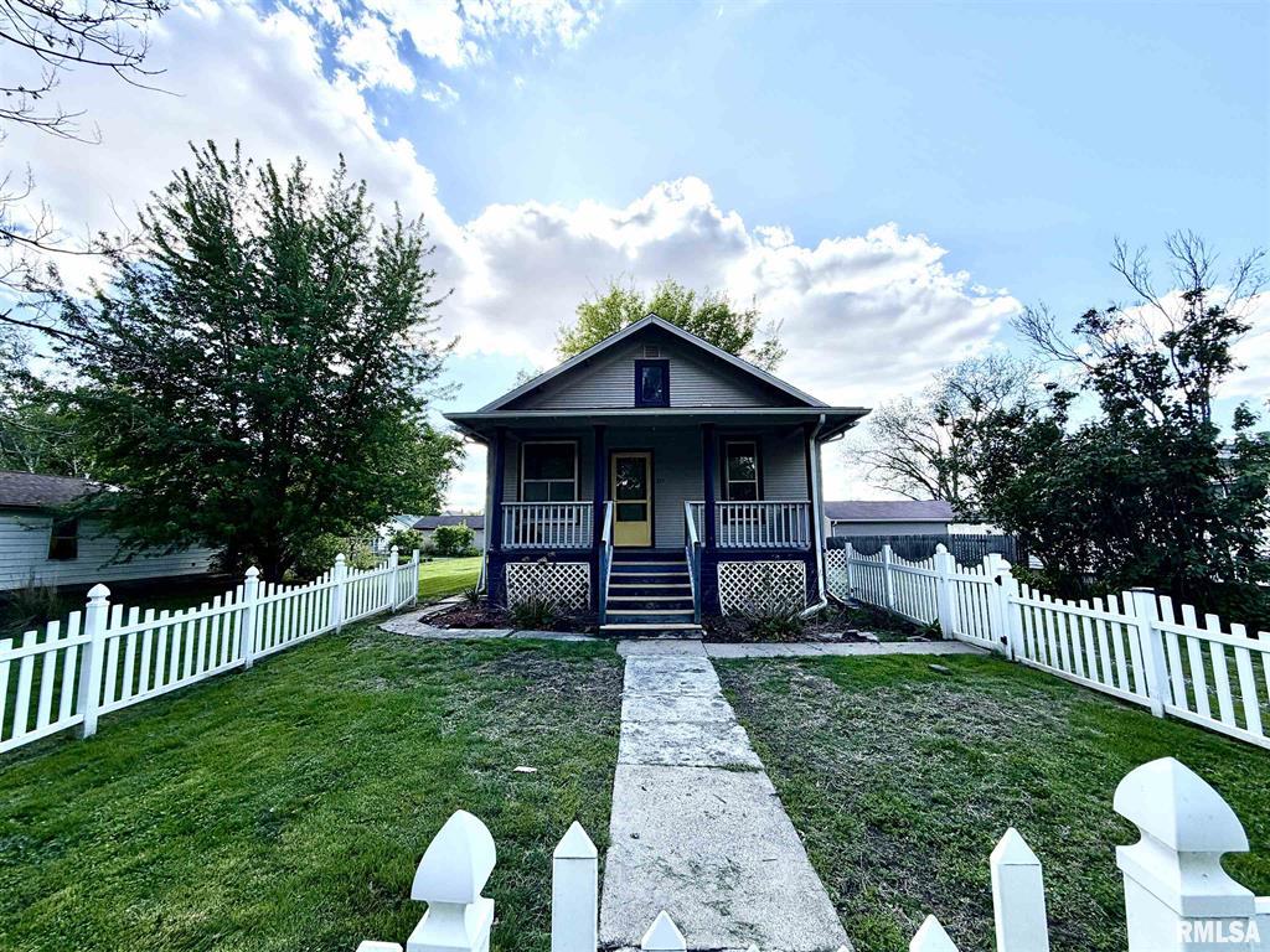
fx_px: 514
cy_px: 476
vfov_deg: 85.7
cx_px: 635
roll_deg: +0.1
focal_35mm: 14
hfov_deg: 102.1
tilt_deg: +5.4
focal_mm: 2.22
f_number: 2.2
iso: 25
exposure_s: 1/770
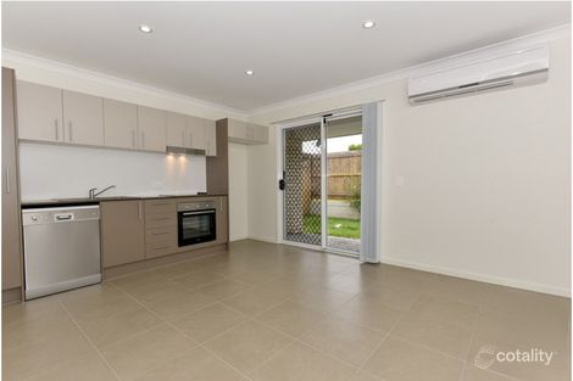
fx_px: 239
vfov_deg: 77.3
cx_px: 286
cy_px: 190
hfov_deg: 100.4
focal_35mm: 15
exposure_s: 1/500
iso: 400
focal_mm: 10
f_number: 11
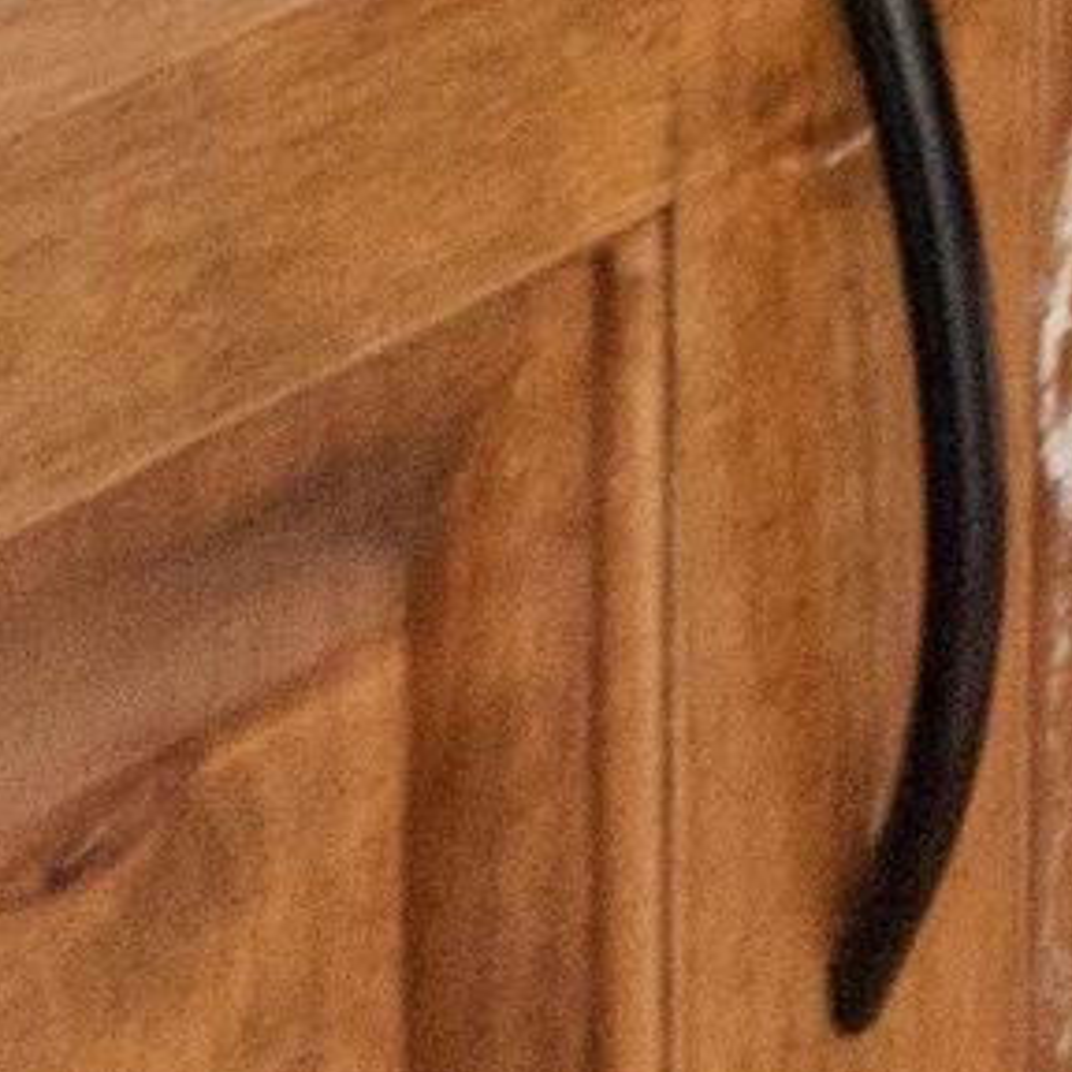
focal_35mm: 118
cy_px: -2682
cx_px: 3063
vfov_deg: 9.3
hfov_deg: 10.8
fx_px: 4134
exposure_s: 1/6
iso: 500
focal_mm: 13
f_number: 9
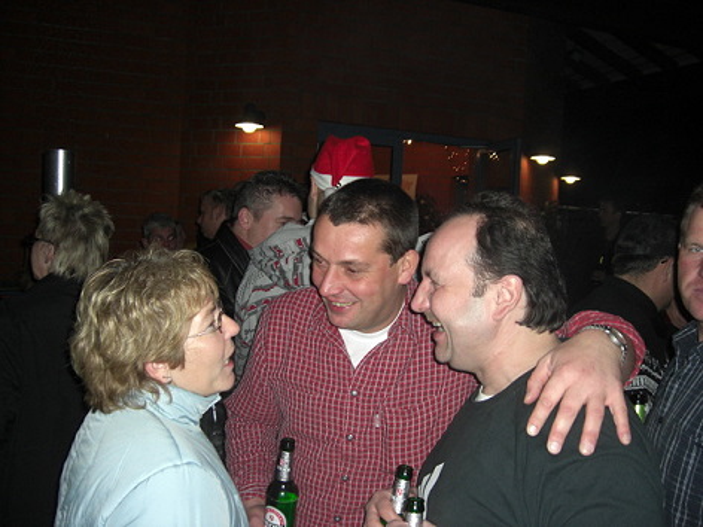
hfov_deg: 49.0
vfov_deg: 37.7
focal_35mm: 38
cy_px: 264
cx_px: 352
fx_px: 772
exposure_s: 1/60
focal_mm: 7.9
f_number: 2.8
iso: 200
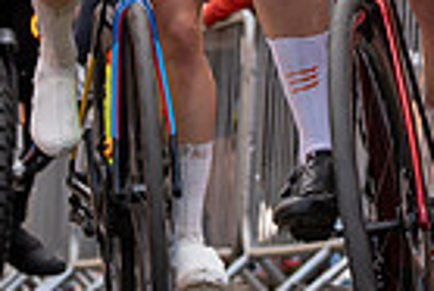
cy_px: -615
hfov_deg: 4.2
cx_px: 451
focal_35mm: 488
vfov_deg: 2.8
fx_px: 5889
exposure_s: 1/1000
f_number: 5
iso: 320
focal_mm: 70
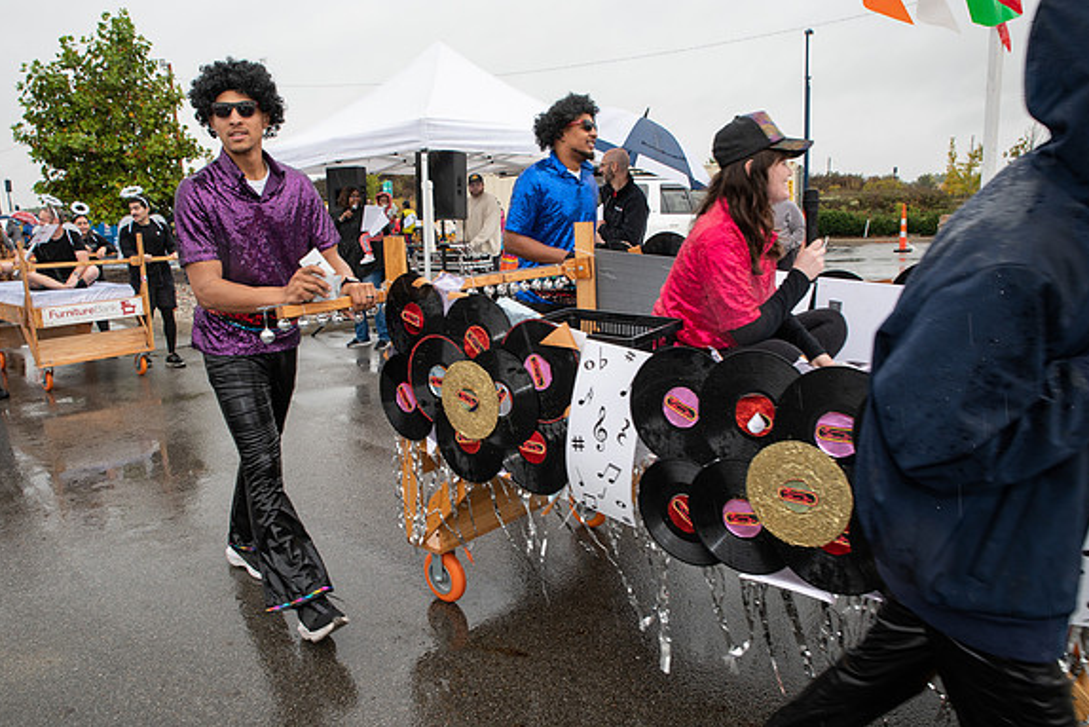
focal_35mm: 26
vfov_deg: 49.6
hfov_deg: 69.3
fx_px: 787
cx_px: 505
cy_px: 366
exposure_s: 1/200
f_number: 7.1
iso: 400
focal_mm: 24
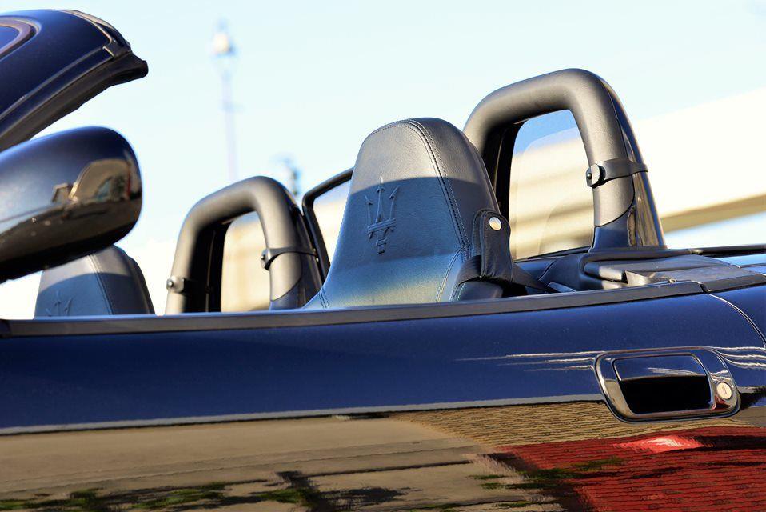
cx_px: 383
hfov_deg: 17.1
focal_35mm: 120
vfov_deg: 11.4
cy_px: 256
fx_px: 2555
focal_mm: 120
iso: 250
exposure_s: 1/200
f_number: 6.3
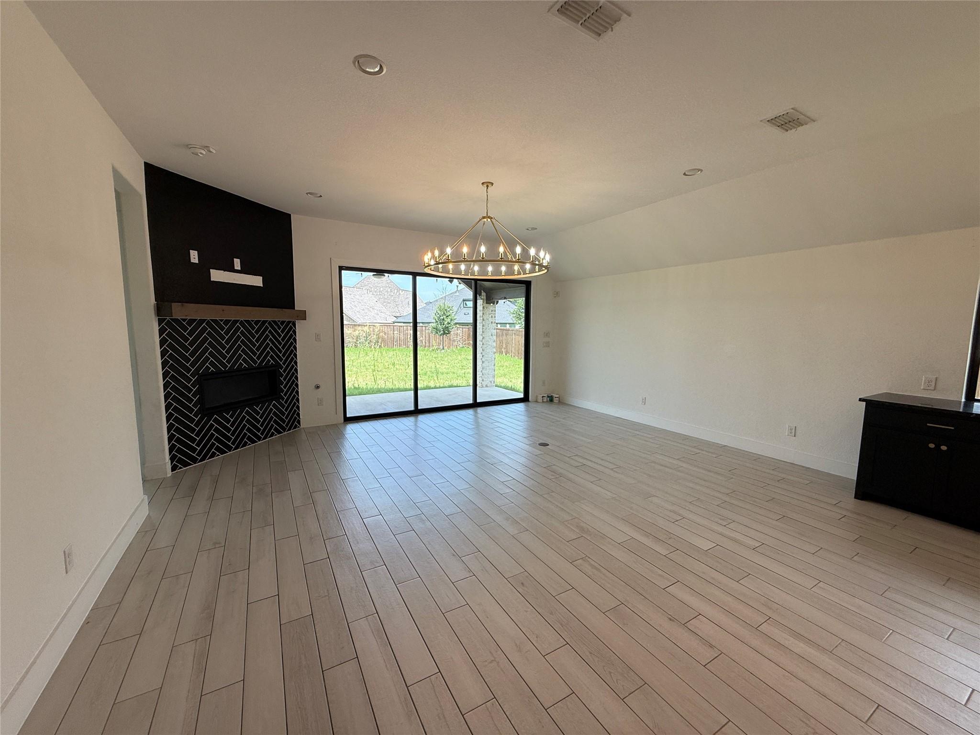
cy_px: 368
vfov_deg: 85.7
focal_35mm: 14
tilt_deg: -4.5
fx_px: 396
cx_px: 490
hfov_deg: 102.1
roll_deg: +0.8
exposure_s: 1/236
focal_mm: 2.22
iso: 50
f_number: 2.2
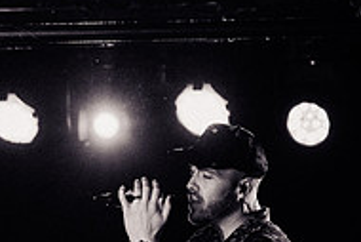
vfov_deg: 1.8
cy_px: 327
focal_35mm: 769
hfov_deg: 2.7
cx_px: 256
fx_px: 7717
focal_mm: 180
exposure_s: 1/250
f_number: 3.5
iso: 640
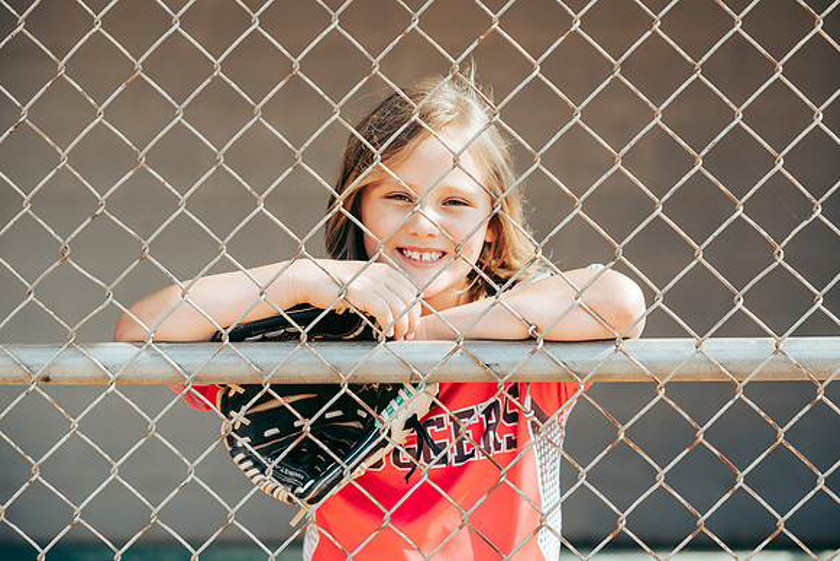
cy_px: 280
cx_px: 426
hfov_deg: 23.3
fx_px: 2035
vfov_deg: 15.7
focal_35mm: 87
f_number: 2.8
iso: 160
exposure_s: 1/800
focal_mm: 85
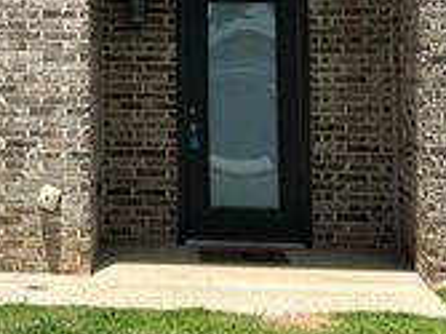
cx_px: -27
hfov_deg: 18.3
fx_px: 1339
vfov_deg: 13.7
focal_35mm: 104
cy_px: -100
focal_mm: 5.7
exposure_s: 1/4274
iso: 50
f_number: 1.5
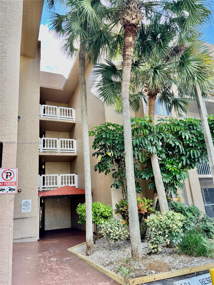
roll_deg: +3.5
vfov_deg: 67.3
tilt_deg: +14.7
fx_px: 214
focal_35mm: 26
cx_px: 107
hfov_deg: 53.1
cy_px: 142
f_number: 1.6
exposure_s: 1/301
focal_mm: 5.96
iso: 50
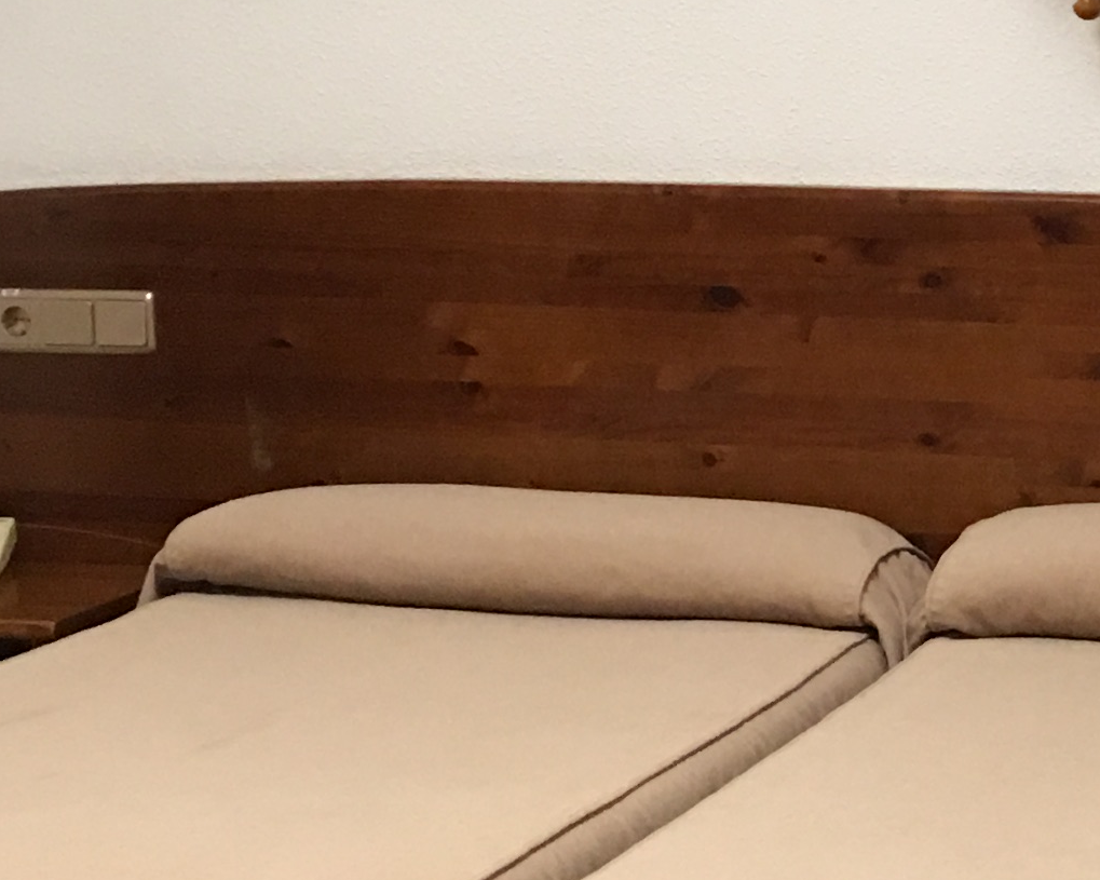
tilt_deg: -3.5
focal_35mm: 112
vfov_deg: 13.7
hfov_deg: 16.4
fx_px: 3646
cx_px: 1344
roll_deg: -1.5
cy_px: 265
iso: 100
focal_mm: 4.15
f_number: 2.2
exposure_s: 1/8
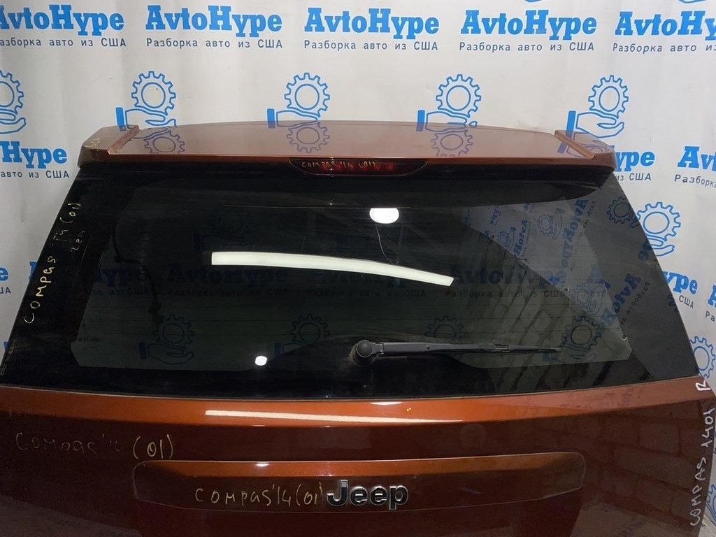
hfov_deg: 67.3
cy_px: 268
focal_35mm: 26
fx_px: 538
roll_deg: +0.2
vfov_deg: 53.1
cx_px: 358
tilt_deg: -15.0
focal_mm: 4.25
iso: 32
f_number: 1.8
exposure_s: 1/279
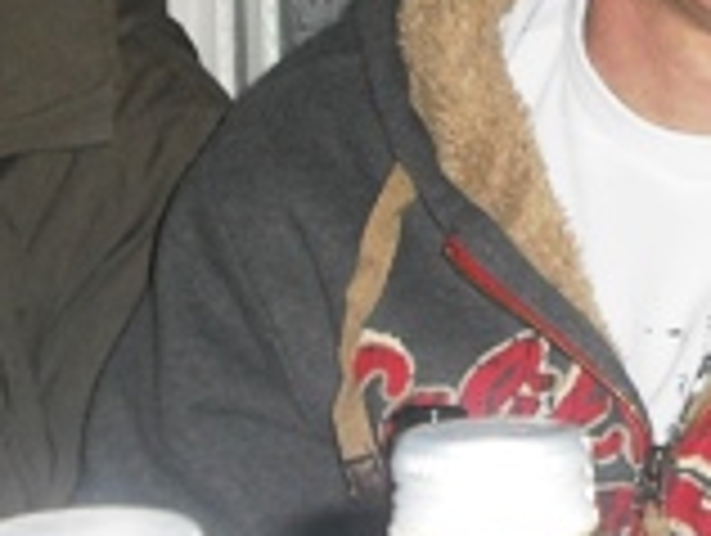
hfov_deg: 11.5
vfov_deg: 8.7
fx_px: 3476
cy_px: -27
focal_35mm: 169
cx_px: 792
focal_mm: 6.2
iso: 100
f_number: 2.8
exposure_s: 1/60
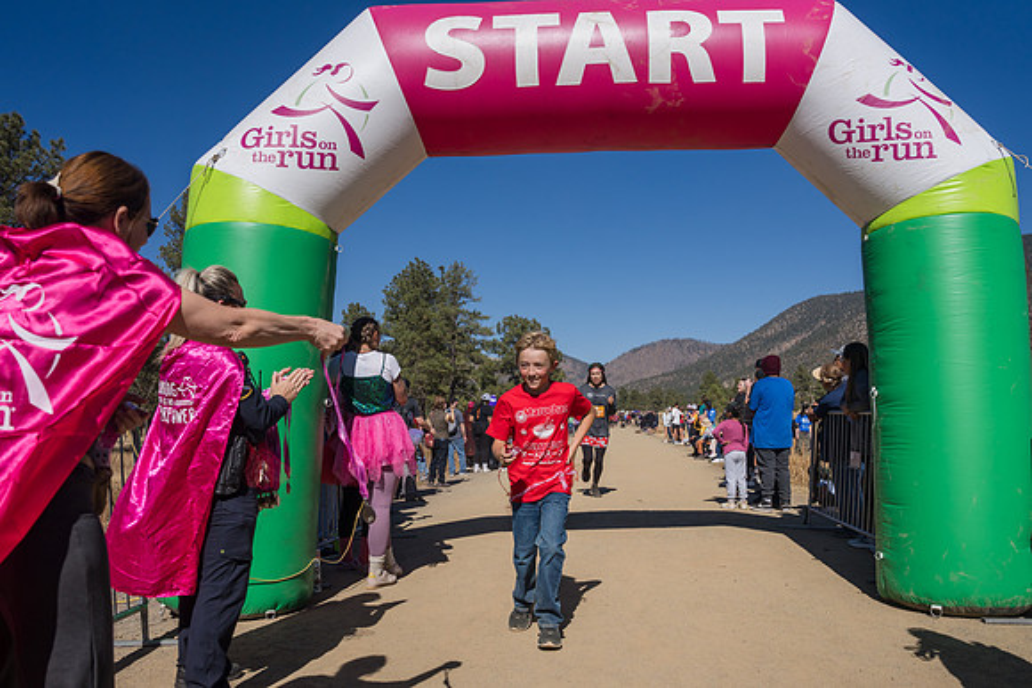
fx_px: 808
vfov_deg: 46.1
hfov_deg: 65.1
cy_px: 385
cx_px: 530
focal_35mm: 28
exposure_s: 1/8000
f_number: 4
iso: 320
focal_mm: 24
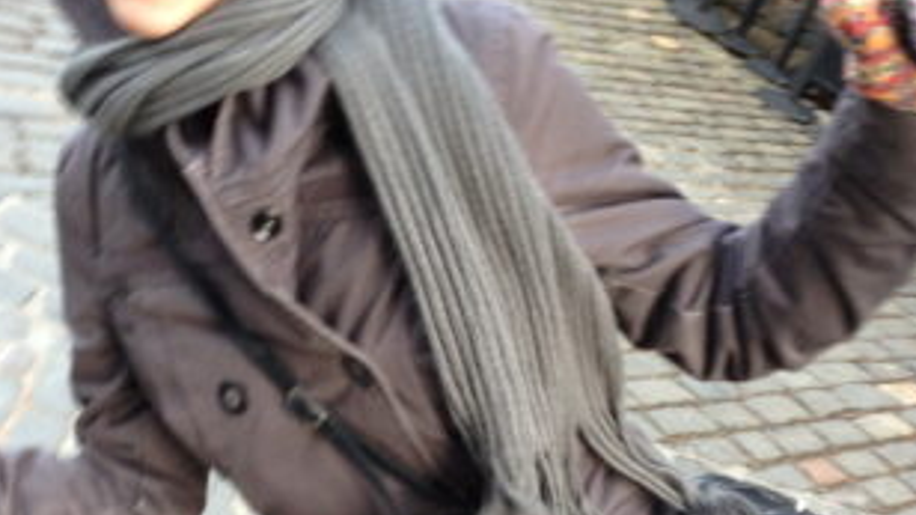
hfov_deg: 31.8
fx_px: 1602
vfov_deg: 18.1
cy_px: 394
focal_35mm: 66
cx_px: 390
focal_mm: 4.28
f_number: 2.4
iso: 50
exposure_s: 1/60
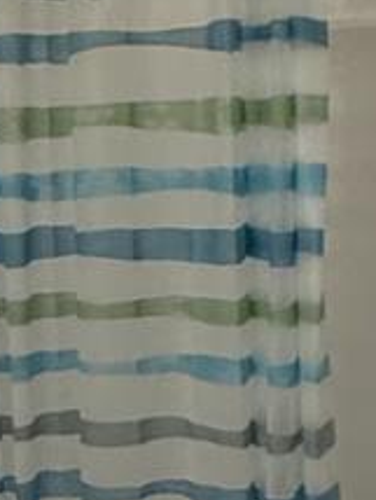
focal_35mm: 98
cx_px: 46
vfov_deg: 20.0
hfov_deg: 15.0
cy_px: 271
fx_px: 1416
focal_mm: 2.22
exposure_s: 1/120
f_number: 2.2
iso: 250
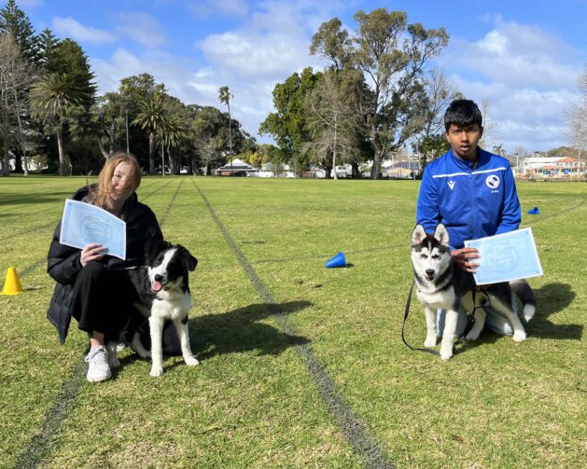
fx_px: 538
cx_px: 302
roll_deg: +1.9
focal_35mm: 31
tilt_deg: -2.9
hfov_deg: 57.2
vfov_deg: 47.0
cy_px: 201
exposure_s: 1/2825
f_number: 1.6
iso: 50
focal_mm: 5.1
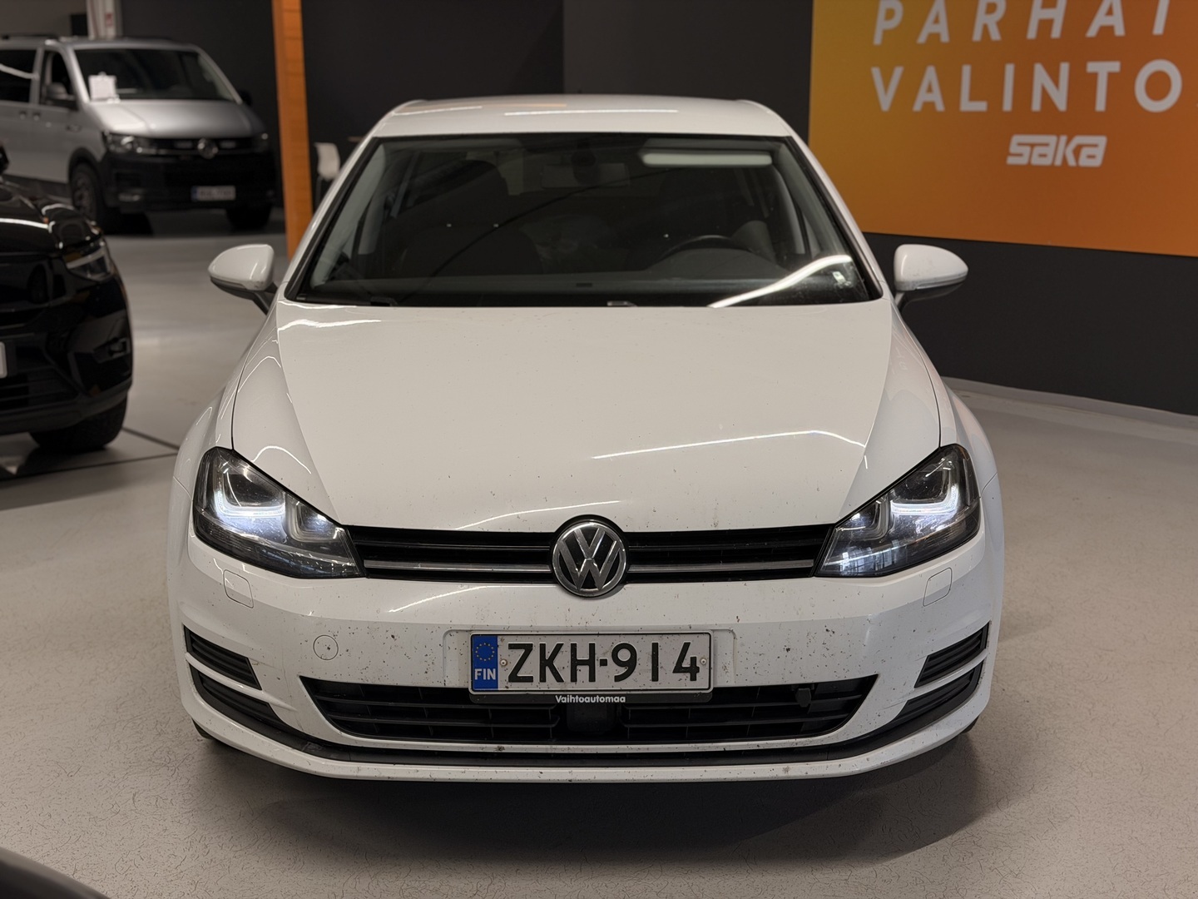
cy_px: 450
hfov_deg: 39.7
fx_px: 1661
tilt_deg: -12.2
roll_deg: -0.2
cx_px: 599
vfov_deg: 30.3
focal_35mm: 48
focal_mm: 6.76
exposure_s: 1/246
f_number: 1.78
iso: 64
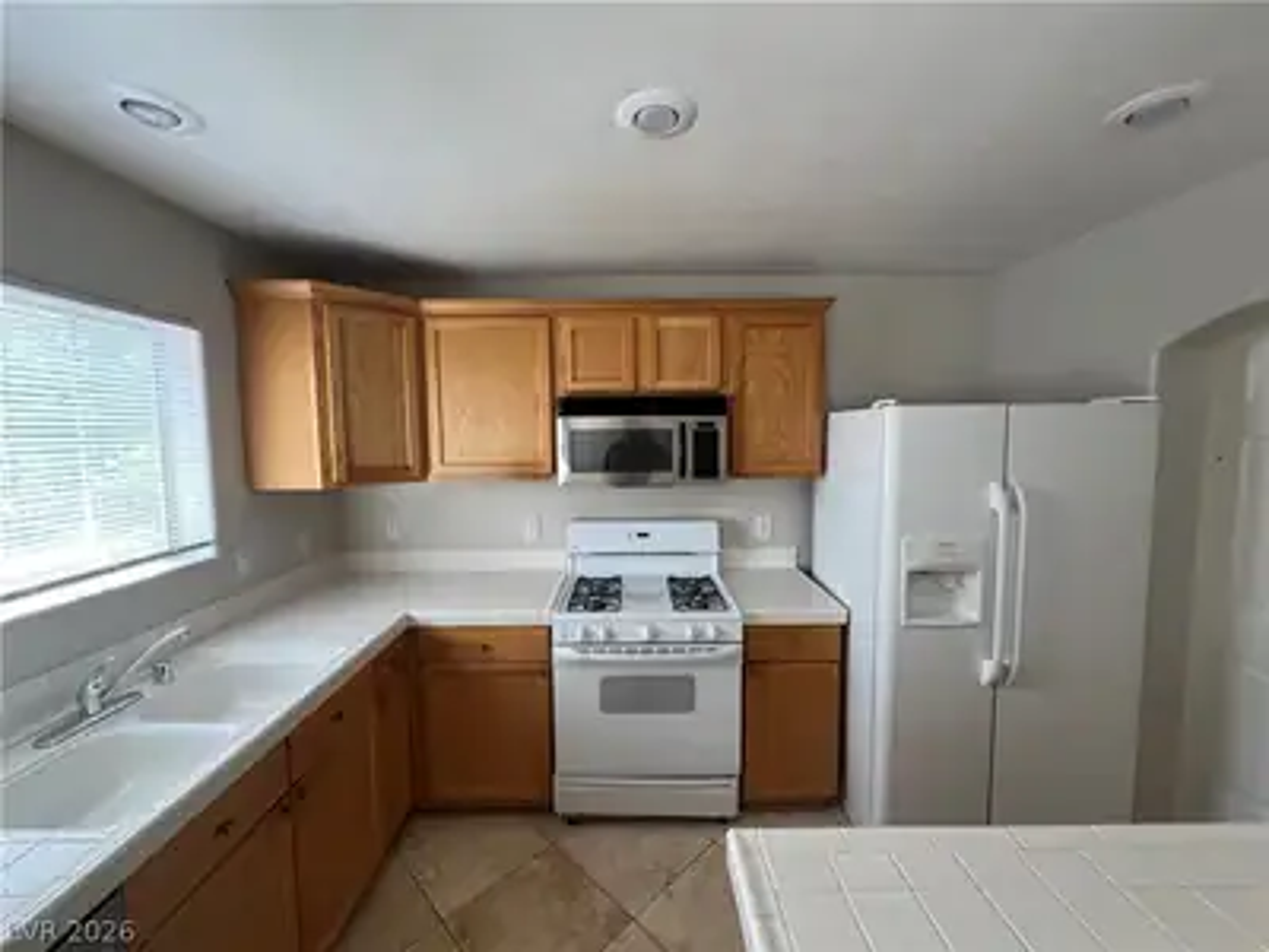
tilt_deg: -7.1
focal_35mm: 13
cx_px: 634
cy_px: 476
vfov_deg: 89.9
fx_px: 477
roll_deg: +1.3
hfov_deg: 106.2
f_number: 1.8
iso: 100
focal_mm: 1.57
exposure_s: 1/99
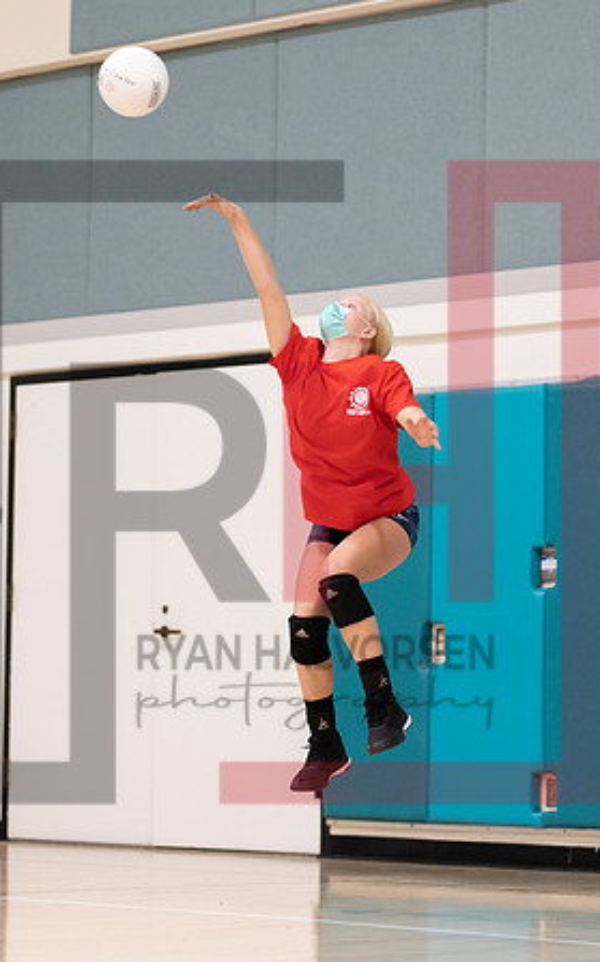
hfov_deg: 9.6
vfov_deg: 15.4
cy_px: 362
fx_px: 3562
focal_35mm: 136
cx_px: 246
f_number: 1.2
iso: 800
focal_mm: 50
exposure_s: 1/1600
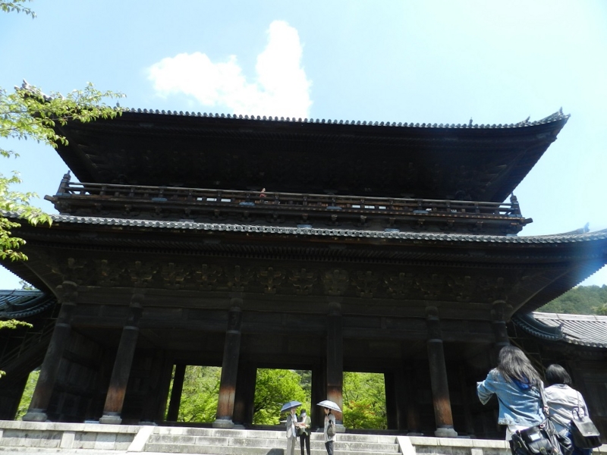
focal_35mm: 23
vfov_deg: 58.9
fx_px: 403
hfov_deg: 73.9
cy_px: 228
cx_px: 304
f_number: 3.4
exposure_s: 1/640
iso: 160
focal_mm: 4
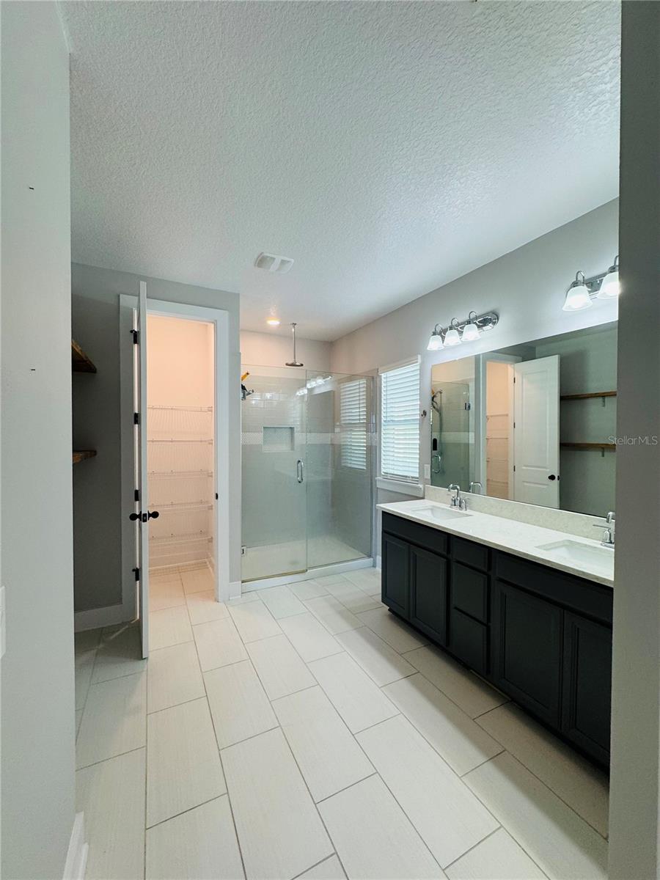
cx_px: 330
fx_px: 356
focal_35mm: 14
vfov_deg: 102.1
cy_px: 440
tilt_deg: +0.4
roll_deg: -0.6
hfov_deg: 85.7
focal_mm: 2.22
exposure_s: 1/120
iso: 125
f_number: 2.2
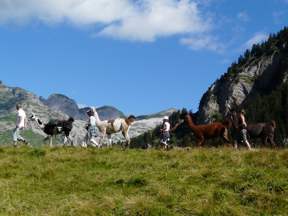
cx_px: 144
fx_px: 508
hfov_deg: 31.7
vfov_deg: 24.0
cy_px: 108
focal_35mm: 61
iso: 100
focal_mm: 10
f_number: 5.6
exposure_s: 1/500
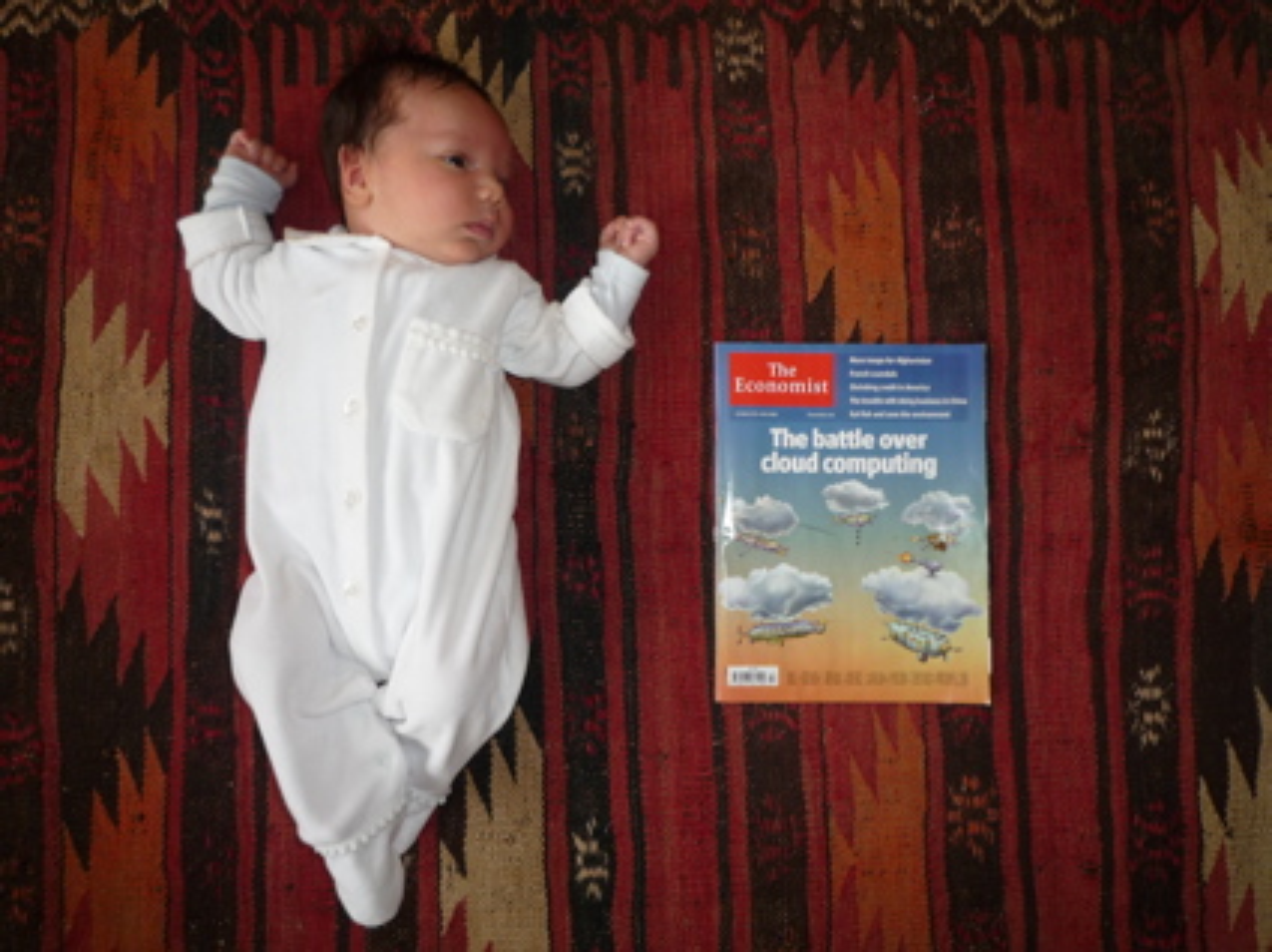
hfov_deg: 69.4
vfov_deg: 54.8
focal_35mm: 25
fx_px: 918
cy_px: 476
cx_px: 636
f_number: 2.8
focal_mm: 4.4
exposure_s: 1/30
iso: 100
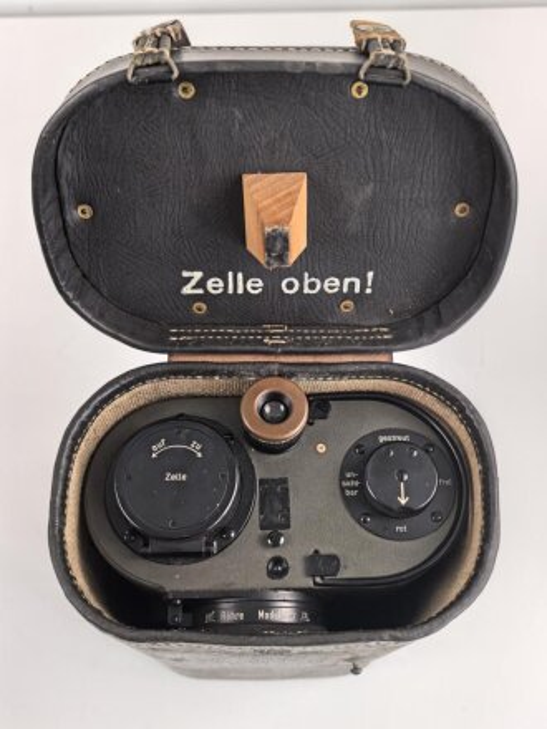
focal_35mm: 35
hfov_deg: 40.7
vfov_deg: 52.6
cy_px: 364
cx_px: 274
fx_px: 737
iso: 50
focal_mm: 8.5
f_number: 2
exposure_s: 1/205
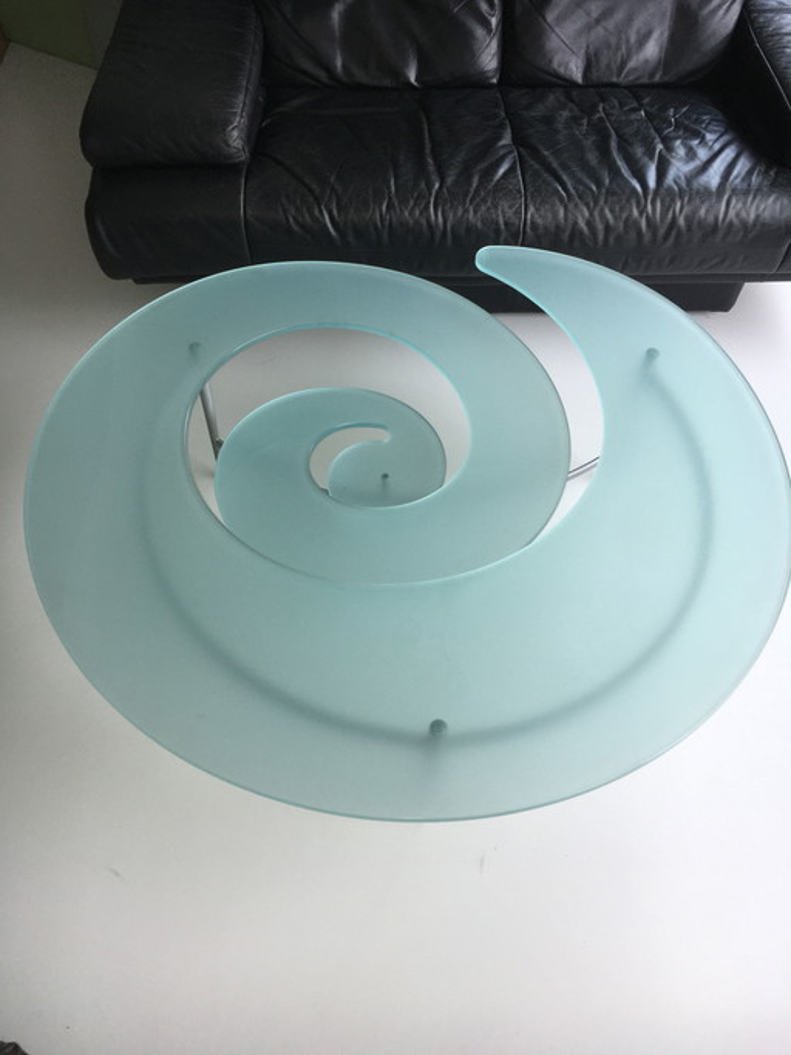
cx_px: 396
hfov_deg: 48.2
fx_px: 884
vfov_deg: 61.7
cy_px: 528
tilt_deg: -52.7
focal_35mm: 29
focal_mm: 4.15
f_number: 2.2
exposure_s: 1/33
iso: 40
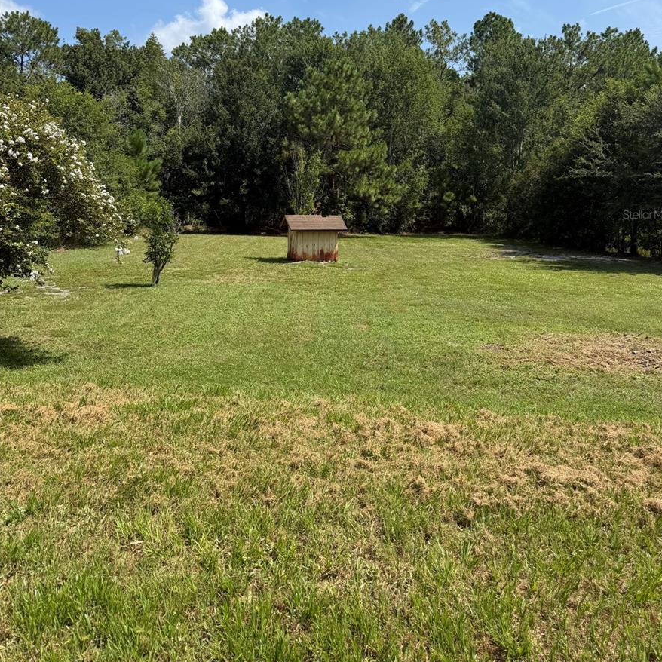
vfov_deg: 54.4
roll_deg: -0.6
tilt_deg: -3.1
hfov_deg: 55.6
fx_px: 627
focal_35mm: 29
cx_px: 337
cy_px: 214
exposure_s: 1/3953
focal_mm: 6.76
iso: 80
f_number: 1.78
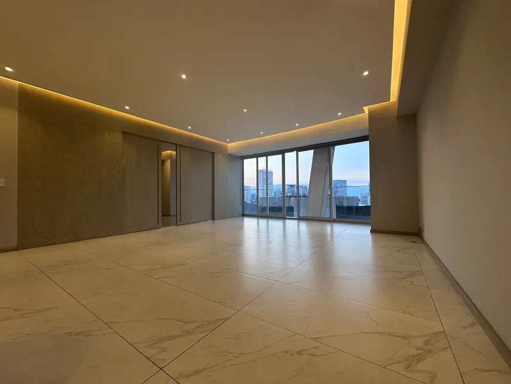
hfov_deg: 102.1
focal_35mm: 14
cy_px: 192
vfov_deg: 85.7
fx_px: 207
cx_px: 256
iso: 125
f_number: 2.2
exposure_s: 1/120
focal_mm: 2.22
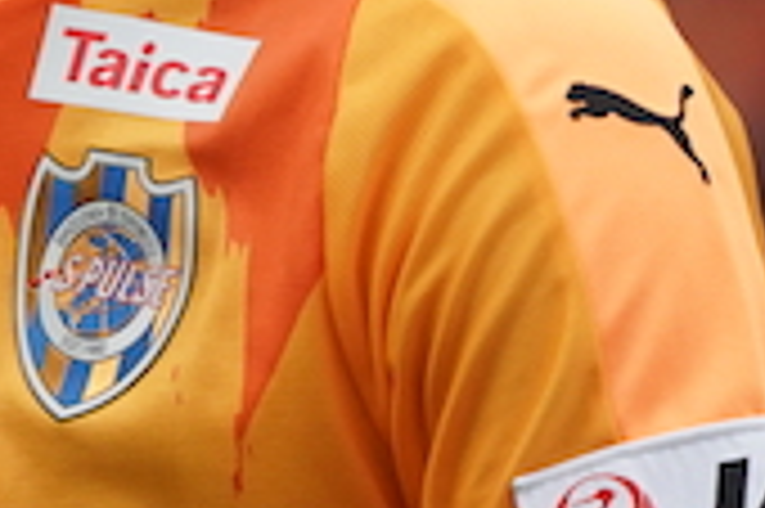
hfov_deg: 1.1
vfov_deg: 0.7
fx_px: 40059
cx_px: -675
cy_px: -151
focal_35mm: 1887
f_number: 5.6
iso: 1600
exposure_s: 1/1250
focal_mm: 400
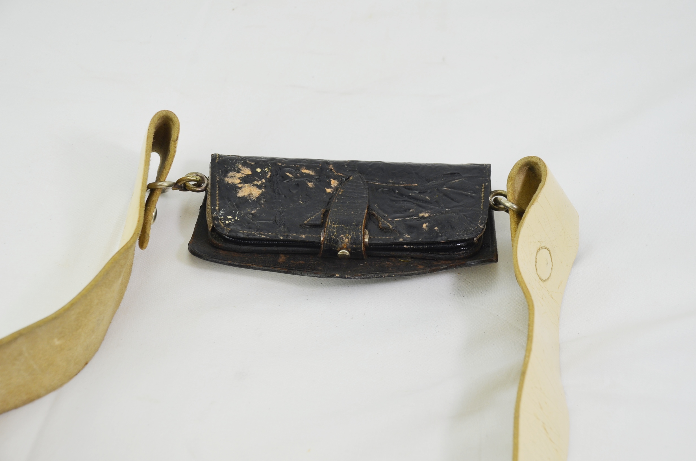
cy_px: 230
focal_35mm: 66
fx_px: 1273
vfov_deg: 20.5
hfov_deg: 30.6
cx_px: 348
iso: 250
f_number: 5.6
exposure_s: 1/125
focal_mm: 44
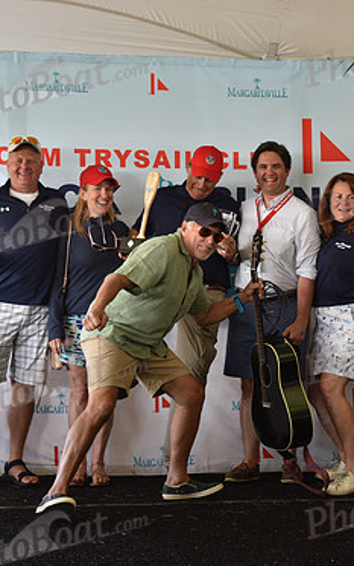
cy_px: 288
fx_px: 1174
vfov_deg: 27.1
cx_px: 228
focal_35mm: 76
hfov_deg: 17.1
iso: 800
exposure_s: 1/160
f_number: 4.5
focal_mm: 48
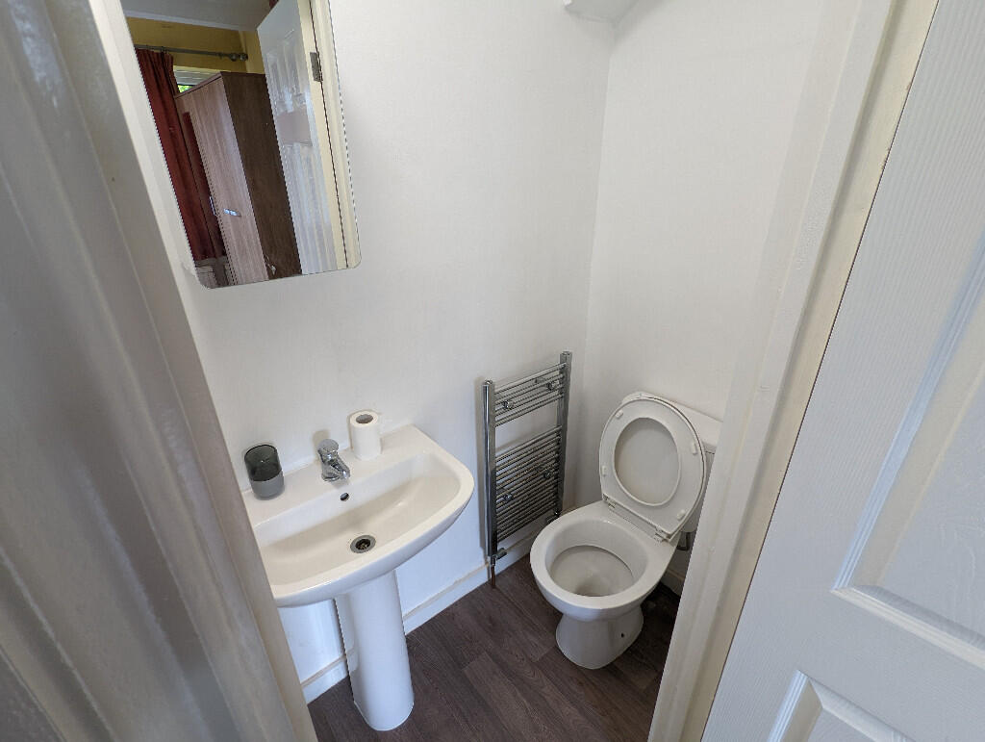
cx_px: 492
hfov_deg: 94.4
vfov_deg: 78.2
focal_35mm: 16
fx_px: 456
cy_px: 371
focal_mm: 2.35
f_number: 2.2
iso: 60
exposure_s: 1/25
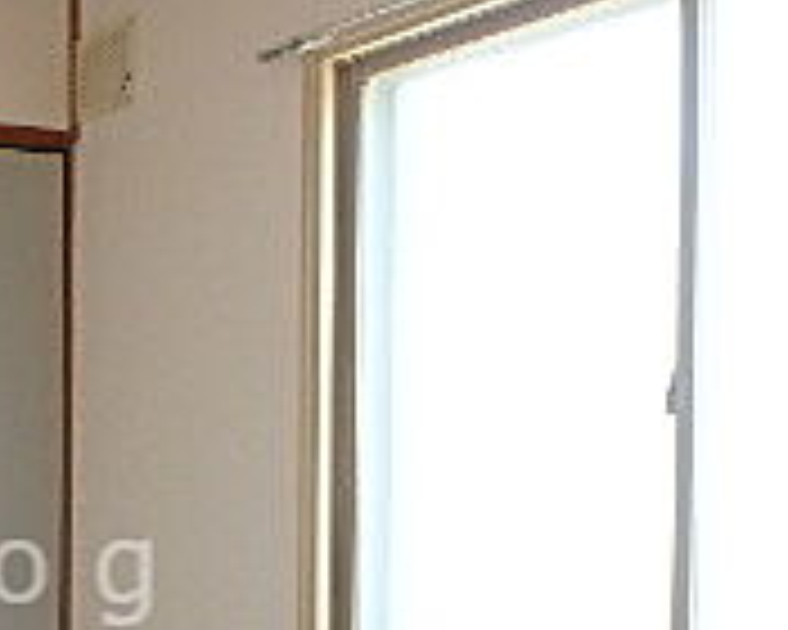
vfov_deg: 20.0
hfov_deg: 23.4
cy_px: 572
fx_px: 1749
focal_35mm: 75
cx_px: -131
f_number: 3.5
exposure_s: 1/50
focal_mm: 3.7
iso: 200
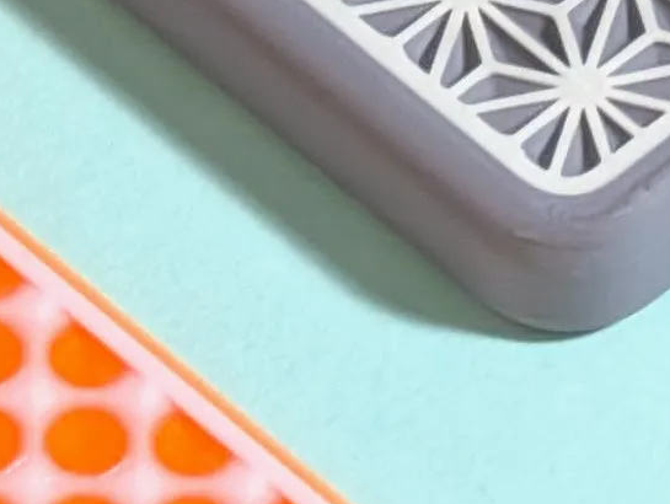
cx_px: 16
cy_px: -553
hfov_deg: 2.4
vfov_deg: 1.8
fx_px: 15966
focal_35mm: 824
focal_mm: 18
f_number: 2.8
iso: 140
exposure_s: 1/23.8
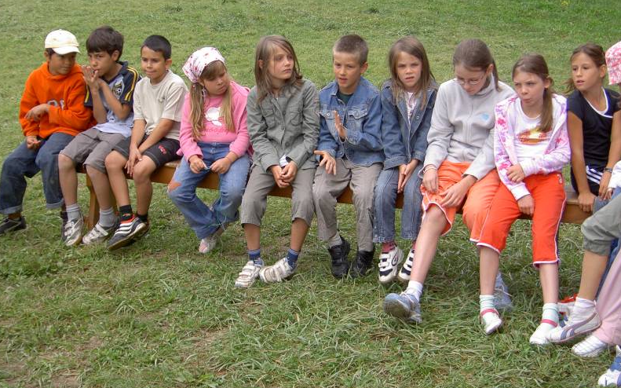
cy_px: 183
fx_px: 998
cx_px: 310
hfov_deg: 34.6
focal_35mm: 59
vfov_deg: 22.0
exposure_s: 1/250
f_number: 3.3
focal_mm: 11.3
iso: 100
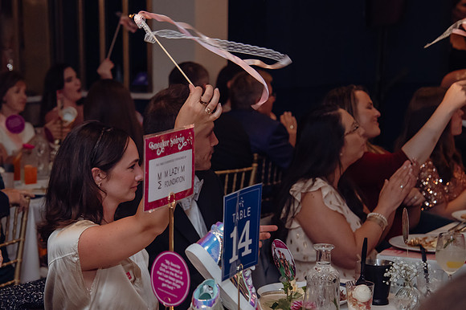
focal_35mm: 87
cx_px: 119
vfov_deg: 15.6
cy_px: 197
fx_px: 1129
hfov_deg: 23.1
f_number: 4
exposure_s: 1/250
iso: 3200
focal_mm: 58
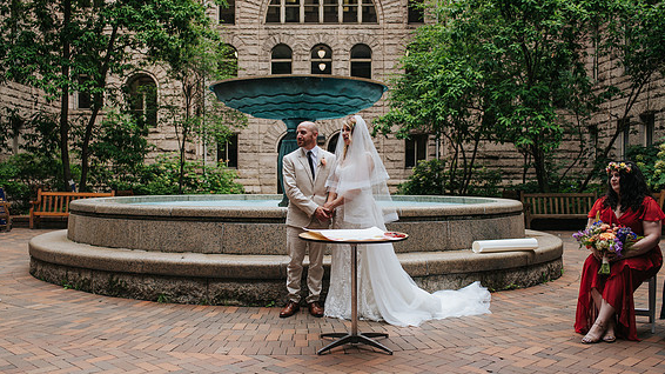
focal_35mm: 41
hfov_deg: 49.4
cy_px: 211
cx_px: 313
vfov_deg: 29.0
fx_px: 723
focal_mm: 35
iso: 200
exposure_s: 1/400
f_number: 3.2
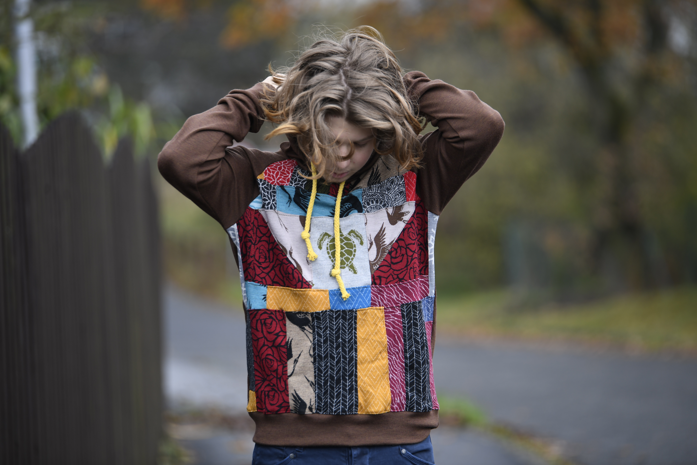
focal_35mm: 180
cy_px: 232
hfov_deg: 11.4
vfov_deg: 7.6
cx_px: 348
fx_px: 3485
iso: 250
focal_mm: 180
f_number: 2.8
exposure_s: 1/200
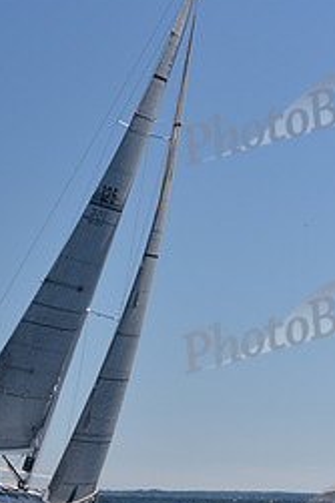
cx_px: 79
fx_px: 2264
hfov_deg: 8.4
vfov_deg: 12.7
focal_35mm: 162
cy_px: 246
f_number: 4.5
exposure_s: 1/800
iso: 200
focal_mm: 70
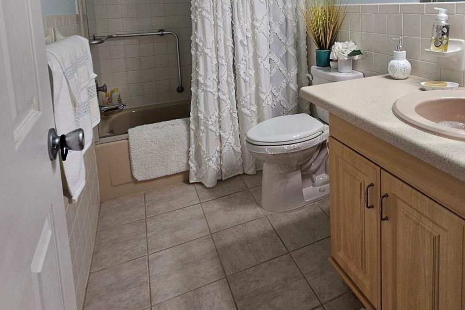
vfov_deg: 50.0
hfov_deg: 75.0
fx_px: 297
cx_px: 287
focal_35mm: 23
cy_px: 41
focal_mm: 2.2
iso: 80
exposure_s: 1/60
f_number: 2.2
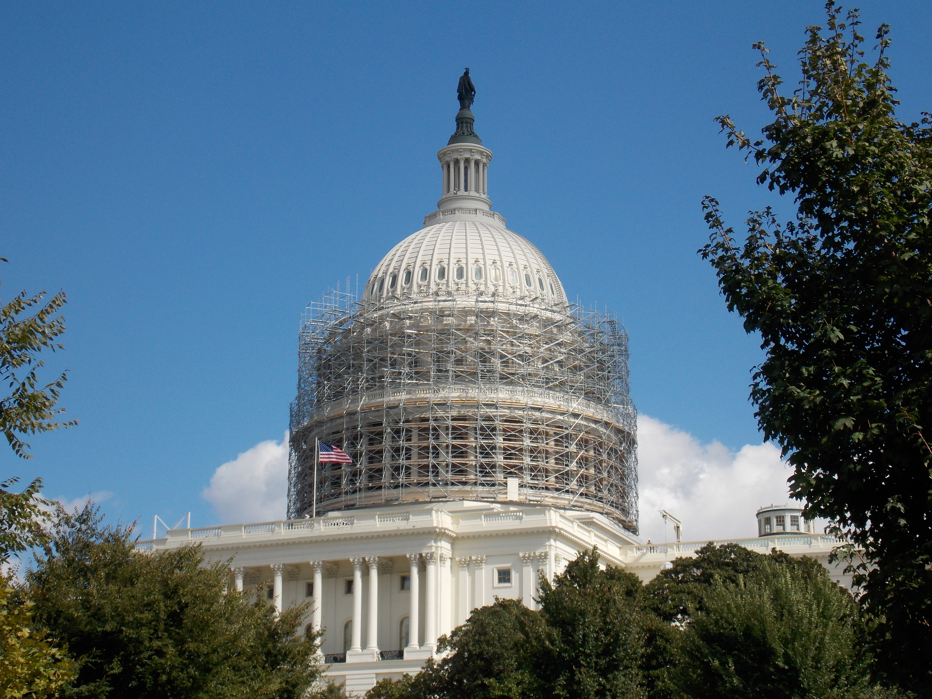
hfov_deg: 27.8
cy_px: 350
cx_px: 466
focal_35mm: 70
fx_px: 1885
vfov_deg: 21.0
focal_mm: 12.5
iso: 80
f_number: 4.2
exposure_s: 1/800
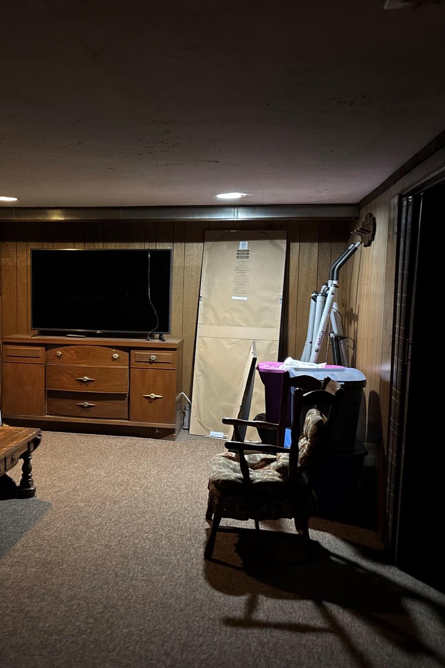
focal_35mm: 37
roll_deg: -1.2
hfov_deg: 35.0
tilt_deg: -5.0
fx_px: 686
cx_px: 98
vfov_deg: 51.9
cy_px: 340
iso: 1000
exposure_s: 1/30
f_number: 1.6
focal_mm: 5.96
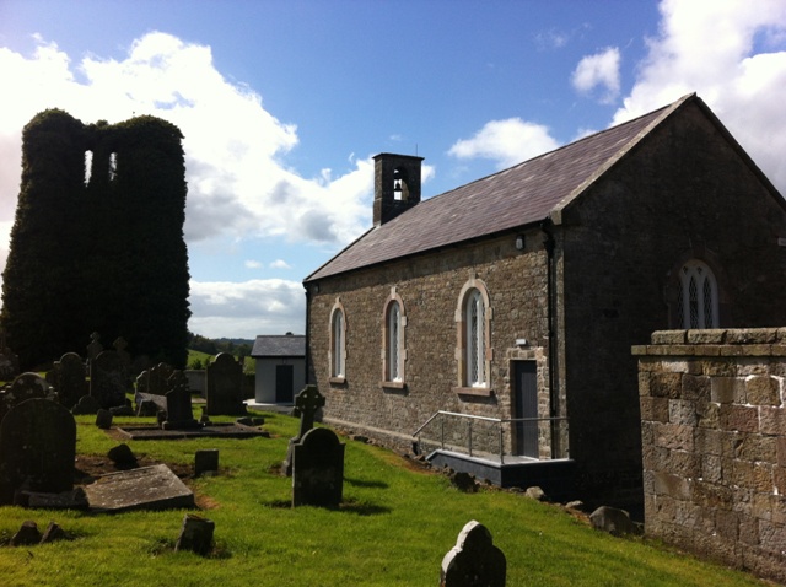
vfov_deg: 40.6
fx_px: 794
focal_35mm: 35
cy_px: 294
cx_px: 393
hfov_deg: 52.7
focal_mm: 3.85
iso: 80
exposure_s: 1/1774
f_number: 2.8
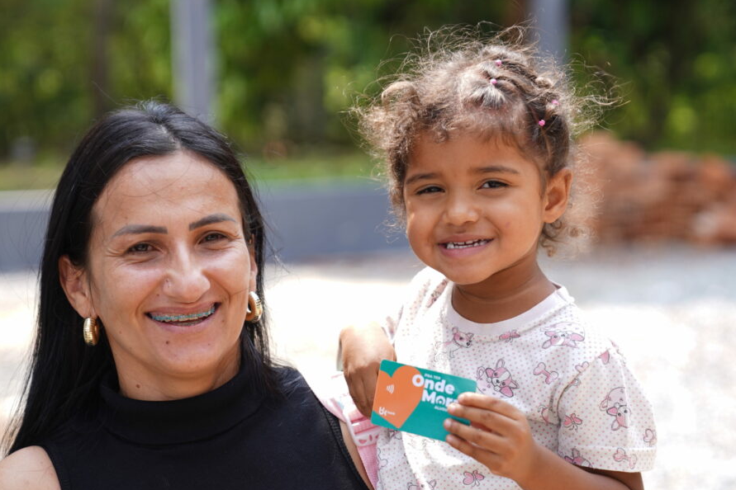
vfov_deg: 14.0
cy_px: 245
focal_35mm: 98
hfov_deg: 20.8
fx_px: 2003
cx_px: 368
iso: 50
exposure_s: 1/200
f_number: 2.8
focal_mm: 65
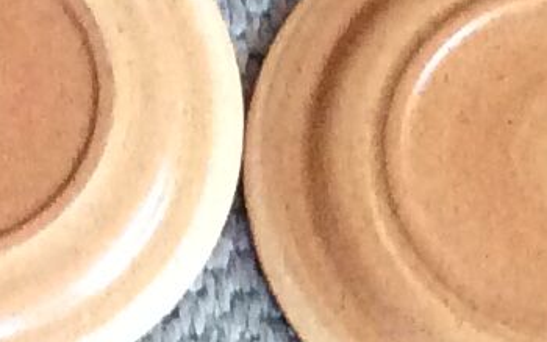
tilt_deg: -72.7
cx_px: -313
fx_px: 3743
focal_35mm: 251
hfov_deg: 8.2
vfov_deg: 5.0
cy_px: 932
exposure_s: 1/25
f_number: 2.4
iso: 200
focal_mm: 3.3
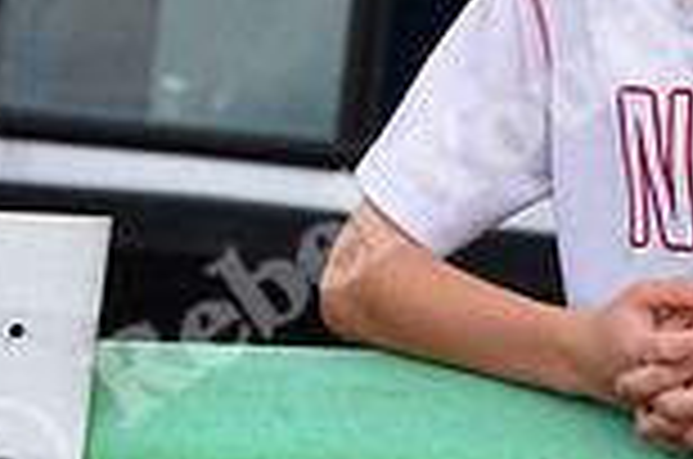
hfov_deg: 3.5
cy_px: -40
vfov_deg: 2.3
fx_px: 11428
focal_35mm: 595
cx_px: 801
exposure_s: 1/1250
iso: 1000
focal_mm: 105
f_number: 9
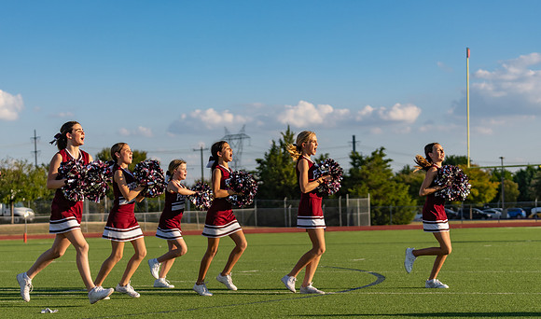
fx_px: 1293
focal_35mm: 89
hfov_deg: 23.6
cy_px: 211
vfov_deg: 14.0
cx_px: 268
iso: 100
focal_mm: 70
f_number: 2.8
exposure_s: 1/2000
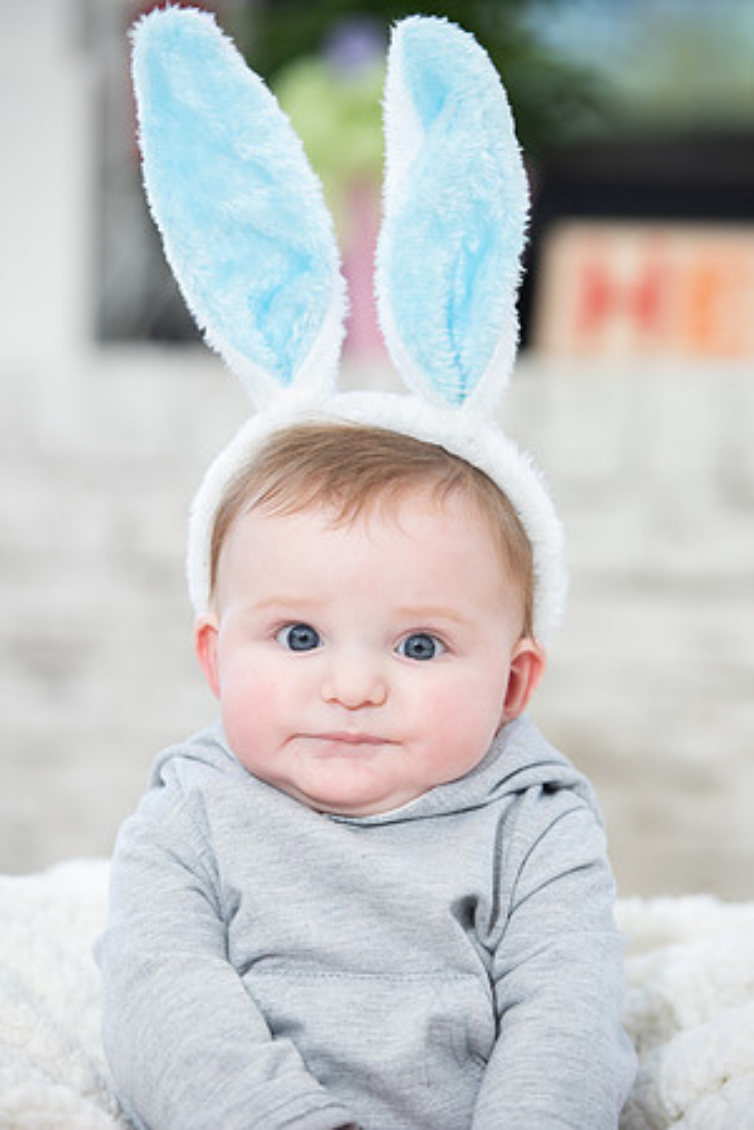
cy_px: 565
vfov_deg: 14.7
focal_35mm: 140
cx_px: 377
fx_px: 4398
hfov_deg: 9.8
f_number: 3.5
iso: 400
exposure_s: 1/250
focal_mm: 140
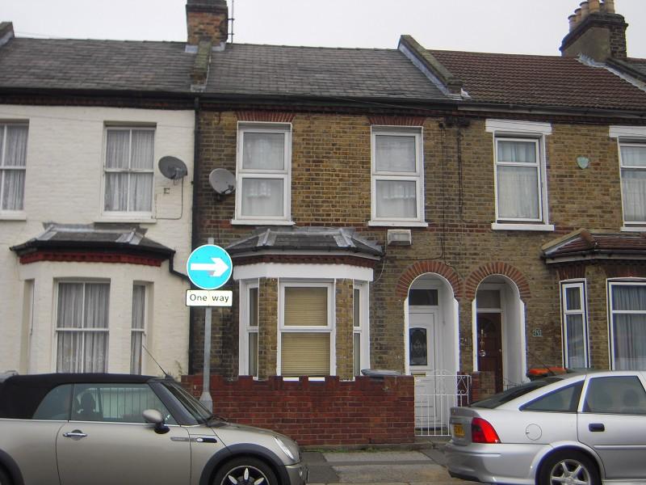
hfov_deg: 45.8
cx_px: 323
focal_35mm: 41
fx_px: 765
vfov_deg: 35.1
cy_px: 242
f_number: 3.2
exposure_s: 1/250
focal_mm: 7.3
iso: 100
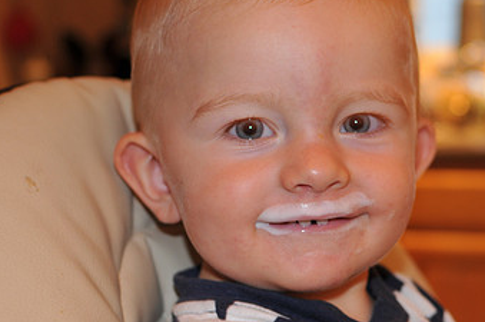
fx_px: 1209
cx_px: 306
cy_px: 187
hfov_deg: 22.6
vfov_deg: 15.2
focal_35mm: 90
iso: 200
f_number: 3.5
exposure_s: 1/15
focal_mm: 35
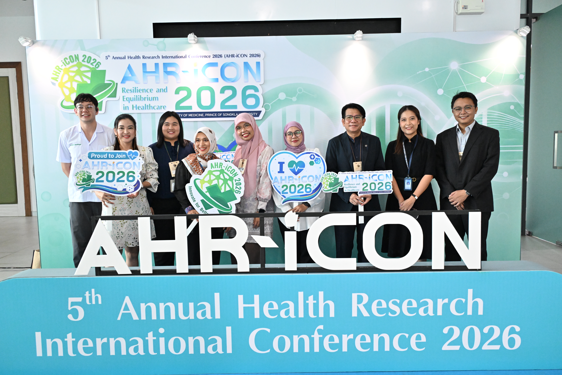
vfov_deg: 46.4
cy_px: 188
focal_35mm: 28
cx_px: 281
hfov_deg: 65.5
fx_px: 437
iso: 6400
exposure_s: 1/640
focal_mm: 28
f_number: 4
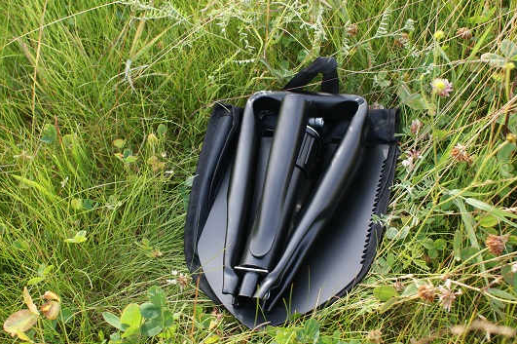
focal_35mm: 47
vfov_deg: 28.6
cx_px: 270
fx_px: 674
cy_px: 176
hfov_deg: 41.9
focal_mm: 26
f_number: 5.6
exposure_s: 1/50
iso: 100
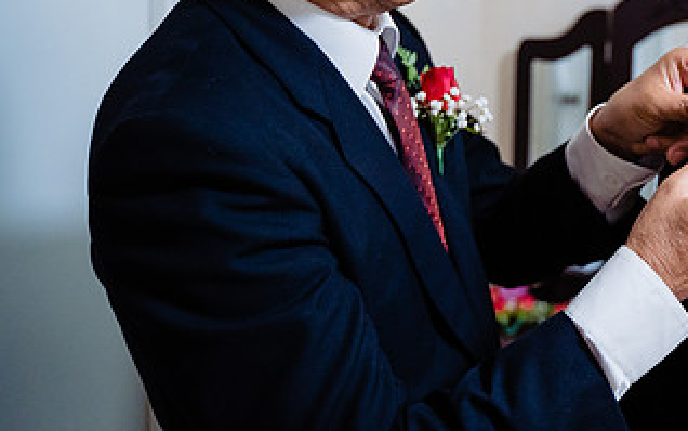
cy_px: 57
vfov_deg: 24.3
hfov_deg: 36.6
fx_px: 975
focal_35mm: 52
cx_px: 610
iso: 2500
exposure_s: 1/125
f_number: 2.8
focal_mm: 28
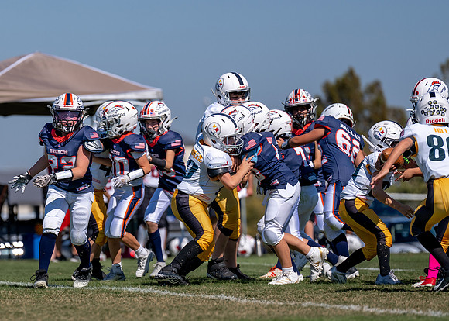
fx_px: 4496
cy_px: 182
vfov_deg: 4.1
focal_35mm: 353
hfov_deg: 5.7
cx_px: 47
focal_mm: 200
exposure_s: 1/4000
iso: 100
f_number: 2.8
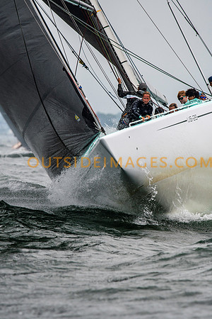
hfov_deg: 3.1
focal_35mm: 450
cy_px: 160
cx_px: 106
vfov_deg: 4.6
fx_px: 3975
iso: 200
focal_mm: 300
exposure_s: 1/2000
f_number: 5
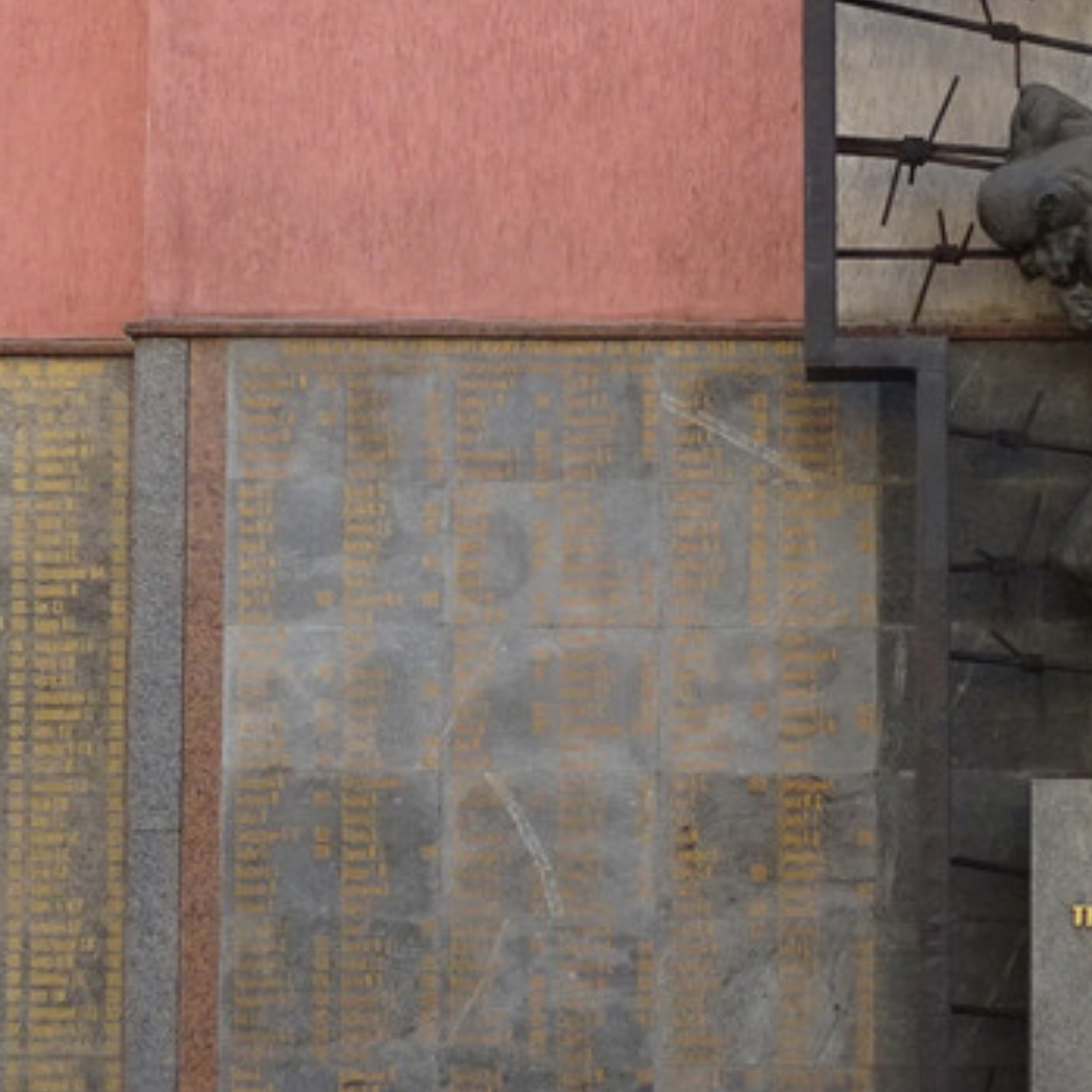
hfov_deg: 10.8
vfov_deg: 10.8
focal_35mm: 162
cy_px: 598
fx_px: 5782
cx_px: 527
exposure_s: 1/250
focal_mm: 10.23
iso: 200
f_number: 4.5
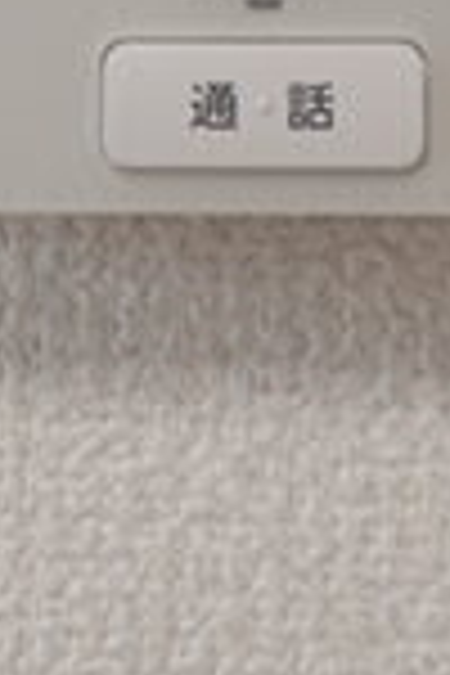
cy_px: -171
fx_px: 2081
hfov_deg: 12.3
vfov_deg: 17.4
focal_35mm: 111
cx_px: 252
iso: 160
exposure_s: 1/60
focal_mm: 4.5
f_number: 2
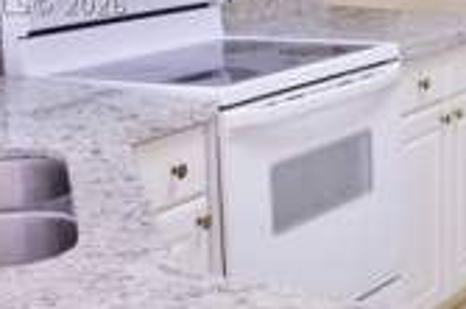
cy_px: 1
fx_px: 1228
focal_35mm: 95
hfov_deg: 20.9
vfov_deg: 14.2
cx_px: 435
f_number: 3.8
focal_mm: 22
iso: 800
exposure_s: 1/60
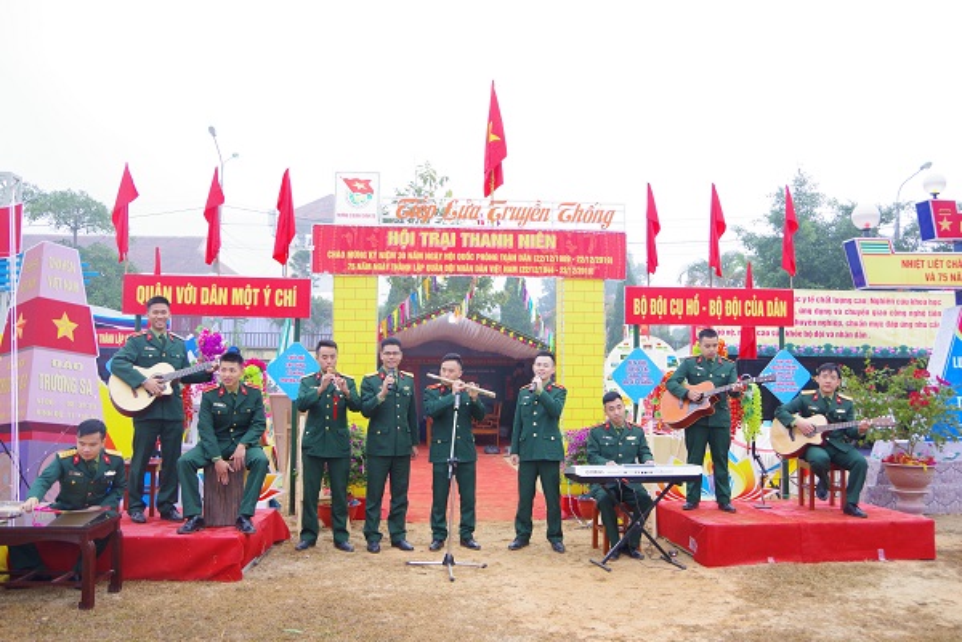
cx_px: 481
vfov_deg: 42.3
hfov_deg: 60.3
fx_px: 828
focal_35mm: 31
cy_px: 321
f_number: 4.5
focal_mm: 21
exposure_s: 1/80
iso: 400
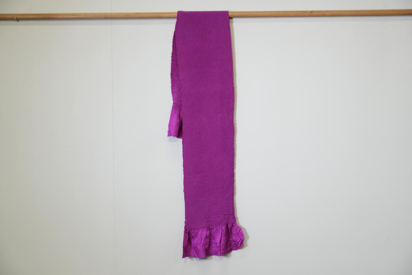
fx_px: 824
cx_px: 206
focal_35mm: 72
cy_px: 138
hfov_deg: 28.1
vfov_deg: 18.9
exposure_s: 1/160
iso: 2000
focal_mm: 72
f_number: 5.6
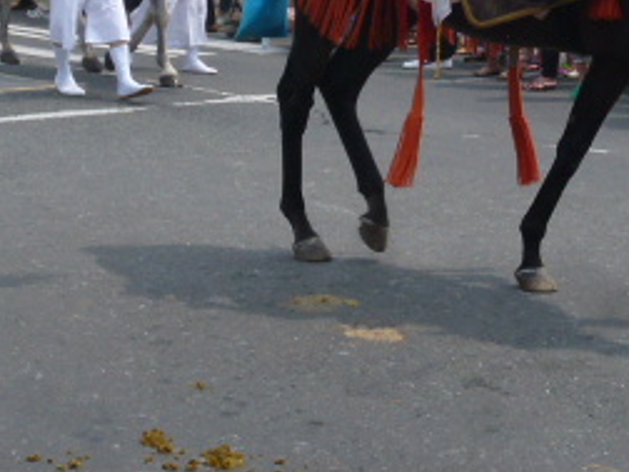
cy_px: -125
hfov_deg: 18.7
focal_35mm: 104
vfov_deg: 13.7
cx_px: 534
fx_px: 1890
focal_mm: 7.4
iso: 100
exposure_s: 1/500
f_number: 5.6
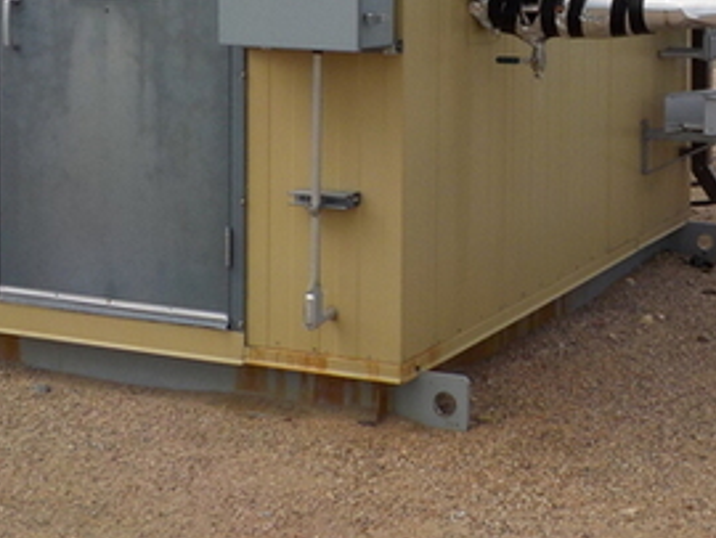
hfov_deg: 26.9
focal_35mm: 71
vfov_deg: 20.2
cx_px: 567
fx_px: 1470
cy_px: 27
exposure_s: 1/1250
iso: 125
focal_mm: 4.1
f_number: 3.3
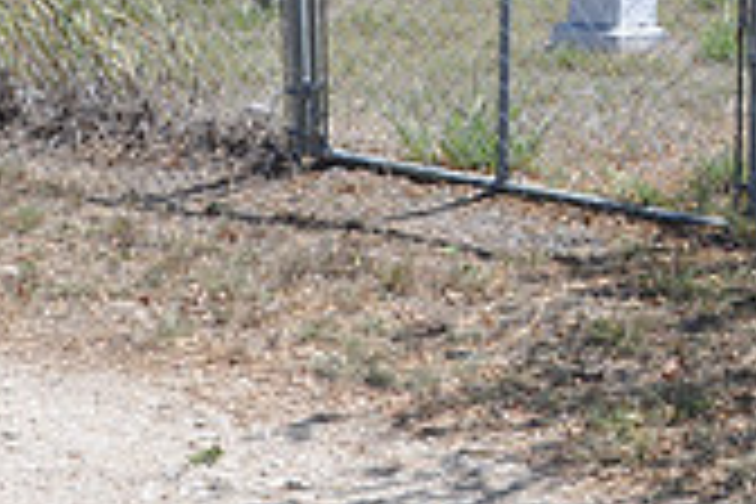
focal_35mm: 109
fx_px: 2283
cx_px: 882
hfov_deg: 18.0
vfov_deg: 12.3
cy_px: -83
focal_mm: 21
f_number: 7.1
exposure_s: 1/200
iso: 200
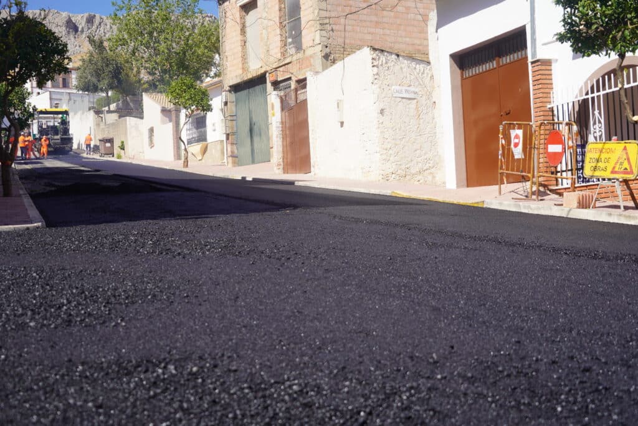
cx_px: 319
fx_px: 886
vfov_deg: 27.0
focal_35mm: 50
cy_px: 213
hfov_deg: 39.6
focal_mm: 50
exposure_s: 1/500
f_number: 5.6
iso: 100
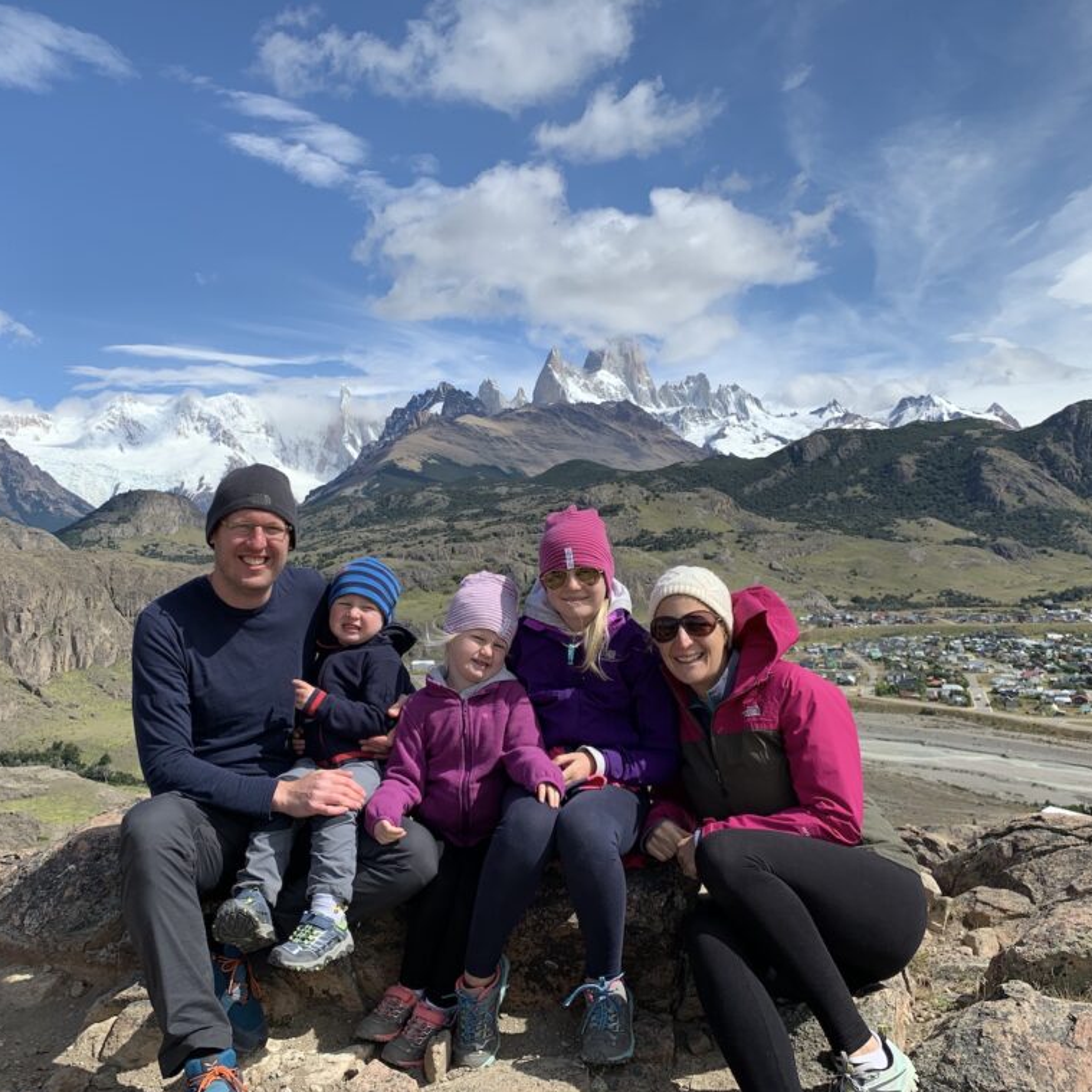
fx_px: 1106
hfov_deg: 52.5
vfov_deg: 52.5
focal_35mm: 31
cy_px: 551
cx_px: 524
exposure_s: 1/3185
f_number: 1.8
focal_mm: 4.25
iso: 25
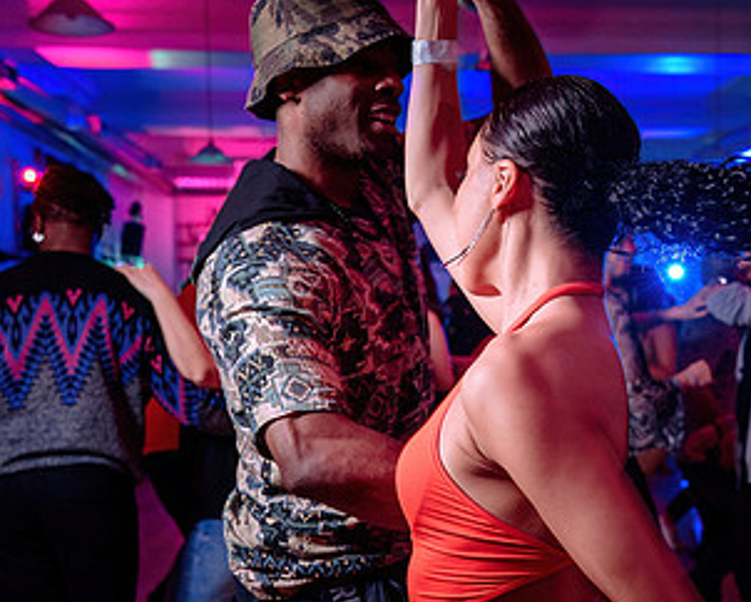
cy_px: 419
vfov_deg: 27.9
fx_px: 1201
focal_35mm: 54
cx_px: 495
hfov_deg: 34.4
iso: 800
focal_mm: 30
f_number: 3.5
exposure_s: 1/60
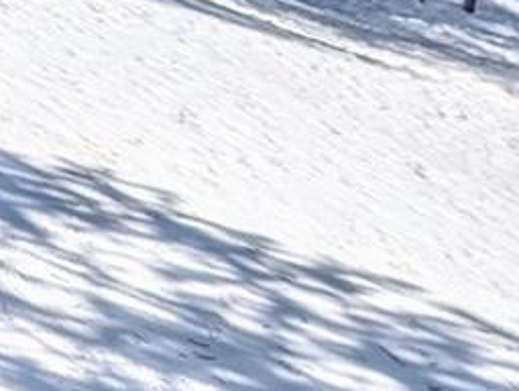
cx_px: -676
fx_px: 2252
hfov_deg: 11.2
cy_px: -664
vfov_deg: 8.7
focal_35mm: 150
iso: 21
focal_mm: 6.9
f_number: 1.68
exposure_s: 1/980
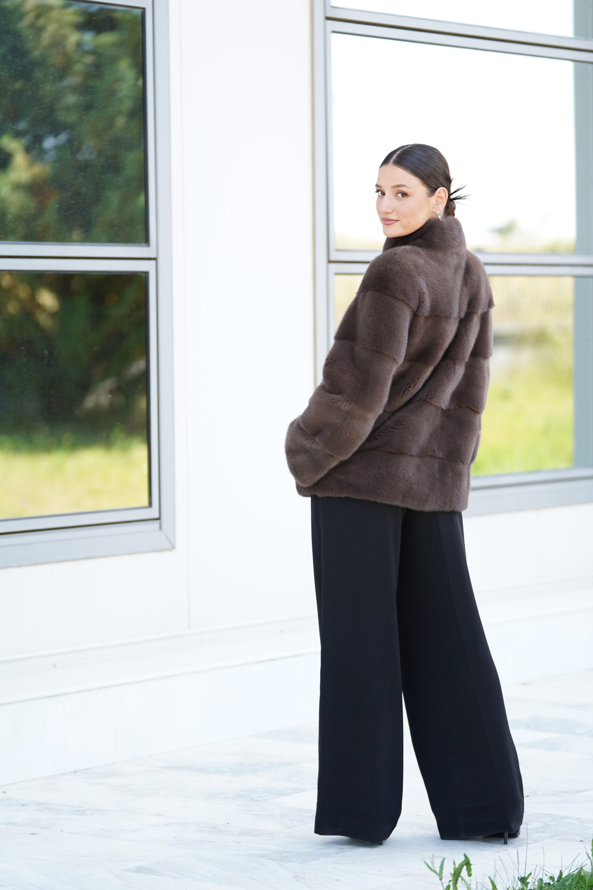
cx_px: 296
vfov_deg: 17.5
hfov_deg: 11.7
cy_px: 445
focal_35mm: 117
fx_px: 2890
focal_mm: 117
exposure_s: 1/250
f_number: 2.8
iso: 200
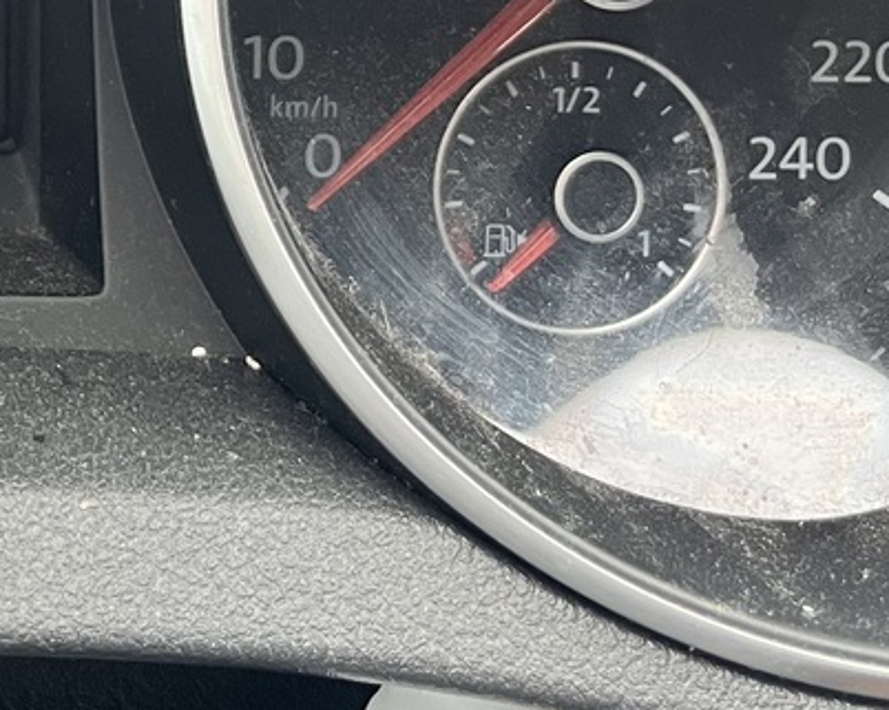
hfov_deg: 19.2
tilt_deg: -23.2
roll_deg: -0.4
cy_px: -197
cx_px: -310
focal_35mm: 91
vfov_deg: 16.1
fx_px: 2393
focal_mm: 5.1
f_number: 1.6
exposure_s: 1/76
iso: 125
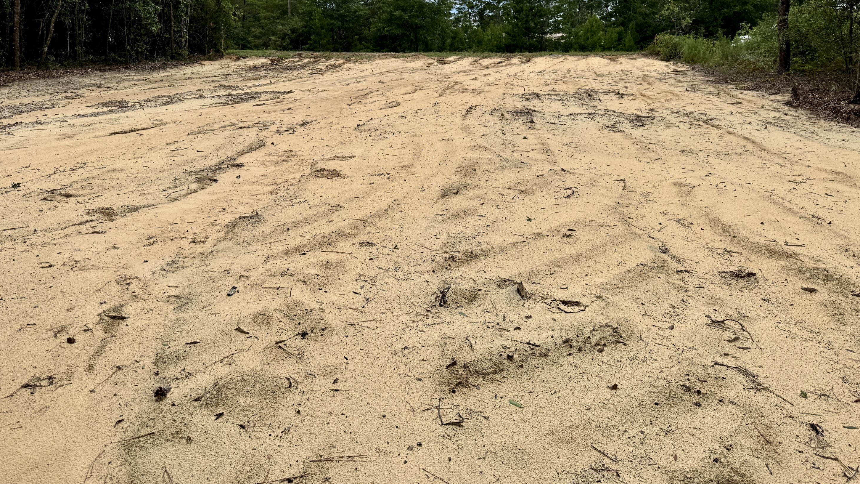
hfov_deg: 69.9
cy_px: 162
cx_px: 428
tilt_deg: -5.2
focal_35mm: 27
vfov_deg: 42.3
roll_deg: -0.4
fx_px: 616
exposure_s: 1/6410
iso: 80
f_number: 1.78
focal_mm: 6.76
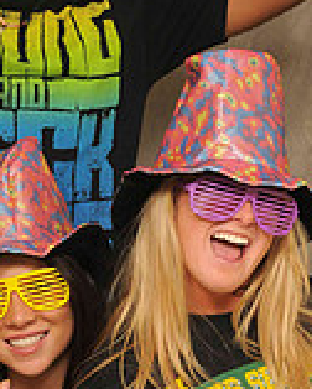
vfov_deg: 12.6
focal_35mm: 153
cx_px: 9
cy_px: 245
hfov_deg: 10.0
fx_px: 1763
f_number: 6.3
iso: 200
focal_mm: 38
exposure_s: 1/125
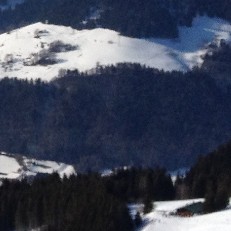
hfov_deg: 7.6
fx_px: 1608
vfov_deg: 8.1
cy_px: -67
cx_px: -339
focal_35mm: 213
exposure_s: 1/3460
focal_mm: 4.28
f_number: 2.4
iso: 64
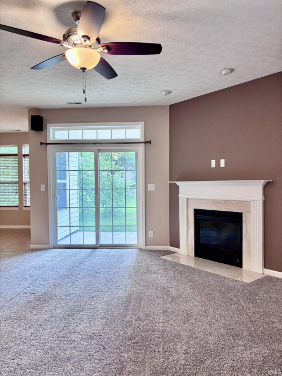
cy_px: 188
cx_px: 141
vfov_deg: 67.3
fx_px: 283
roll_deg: +0.2
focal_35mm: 26
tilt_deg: -1.7
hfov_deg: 53.0
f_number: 1.6
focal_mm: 5.96
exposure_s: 1/120
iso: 125
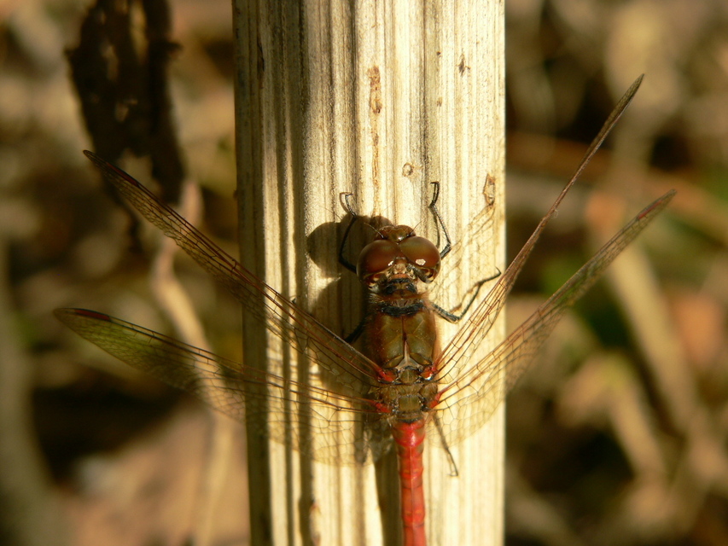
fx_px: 2272
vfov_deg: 13.7
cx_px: 364
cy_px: 273
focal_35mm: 108
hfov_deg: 18.2
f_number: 4
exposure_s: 1/400
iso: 80
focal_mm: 18
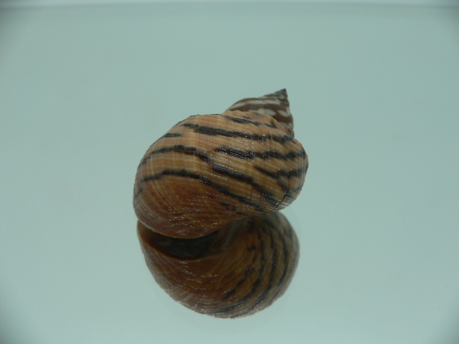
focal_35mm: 35
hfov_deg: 52.6
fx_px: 464
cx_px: 230
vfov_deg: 40.7
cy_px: 172
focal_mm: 4.6
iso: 100
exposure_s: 1/60
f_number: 2.8
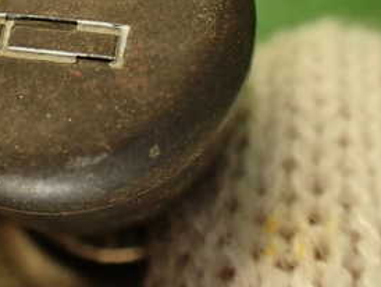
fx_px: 771
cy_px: 22
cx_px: 54
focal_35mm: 70
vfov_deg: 20.6
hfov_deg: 27.0
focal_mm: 5.79
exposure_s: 1/50
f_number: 2.4
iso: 200
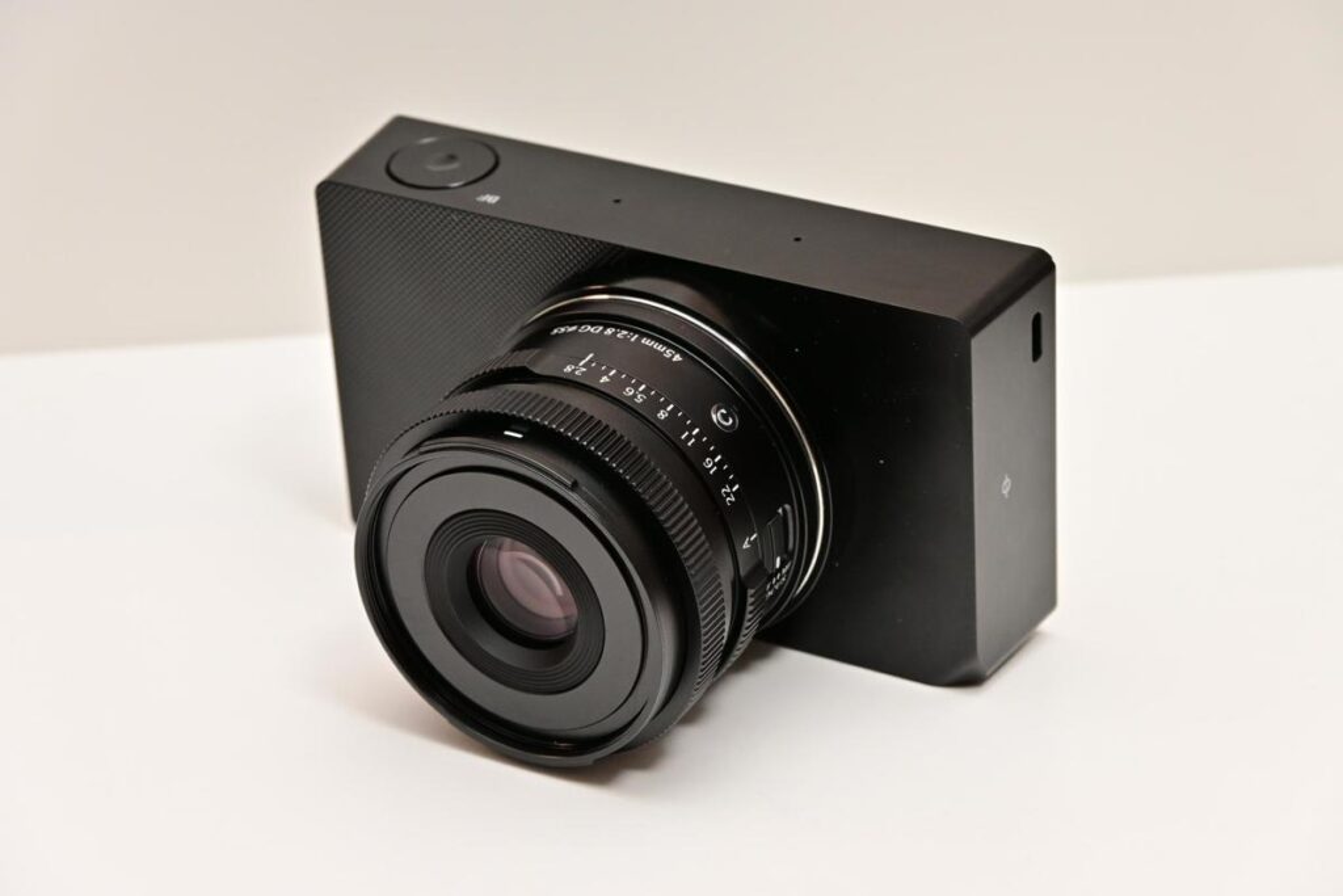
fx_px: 3805
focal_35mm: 102
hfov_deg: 20.0
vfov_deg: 13.4
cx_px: 672
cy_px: 448
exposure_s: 1/60
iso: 800
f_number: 8
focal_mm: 68
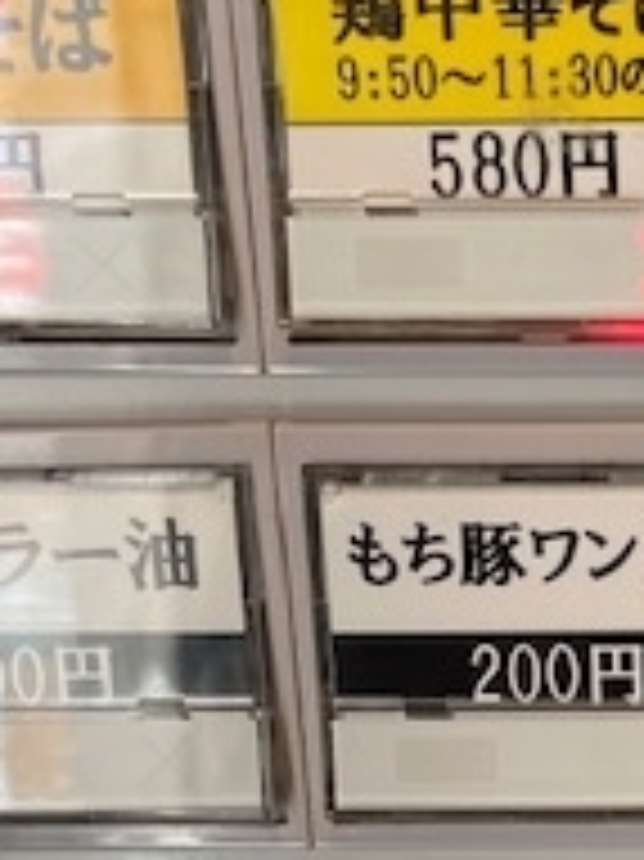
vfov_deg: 21.2
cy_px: 977
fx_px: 2160
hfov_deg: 16.1
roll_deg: +0.7
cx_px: 833
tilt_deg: -18.9
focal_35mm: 87
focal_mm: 4.25
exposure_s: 1/122
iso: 50
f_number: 1.8
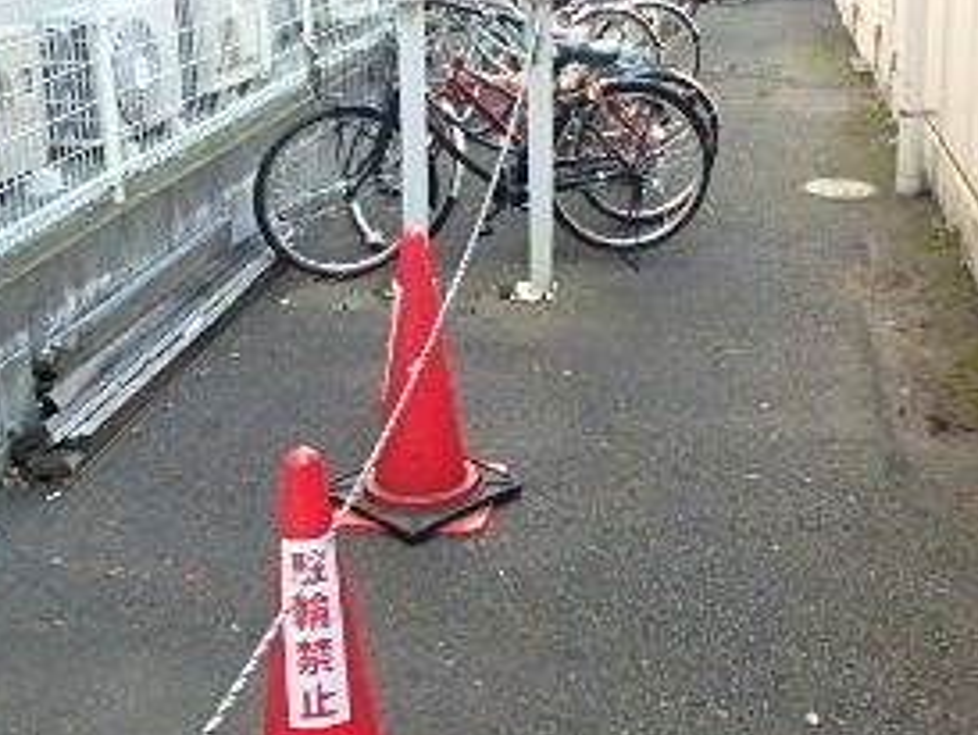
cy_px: 200
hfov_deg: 38.7
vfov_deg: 29.3
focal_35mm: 49
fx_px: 1386
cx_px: 582
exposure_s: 1/250
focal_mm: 3.7
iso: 640
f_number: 3.5
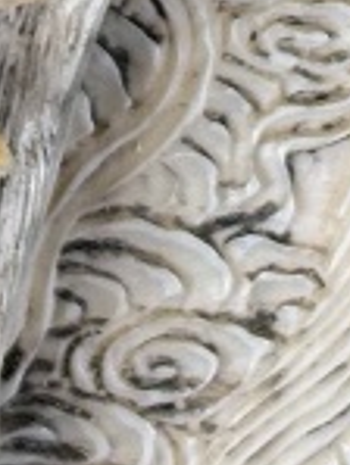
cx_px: 122
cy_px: -827
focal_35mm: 419
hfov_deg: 3.6
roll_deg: +1.5
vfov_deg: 4.6
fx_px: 5641
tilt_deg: -7.9
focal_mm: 5.96
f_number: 1.6
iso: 32
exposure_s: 1/249
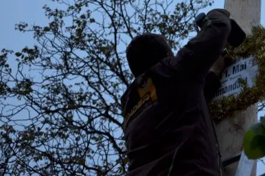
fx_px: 779
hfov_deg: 19.1
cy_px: 40
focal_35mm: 106
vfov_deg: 12.8
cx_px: 221
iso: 1600
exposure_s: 1/30
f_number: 4.8
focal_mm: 42
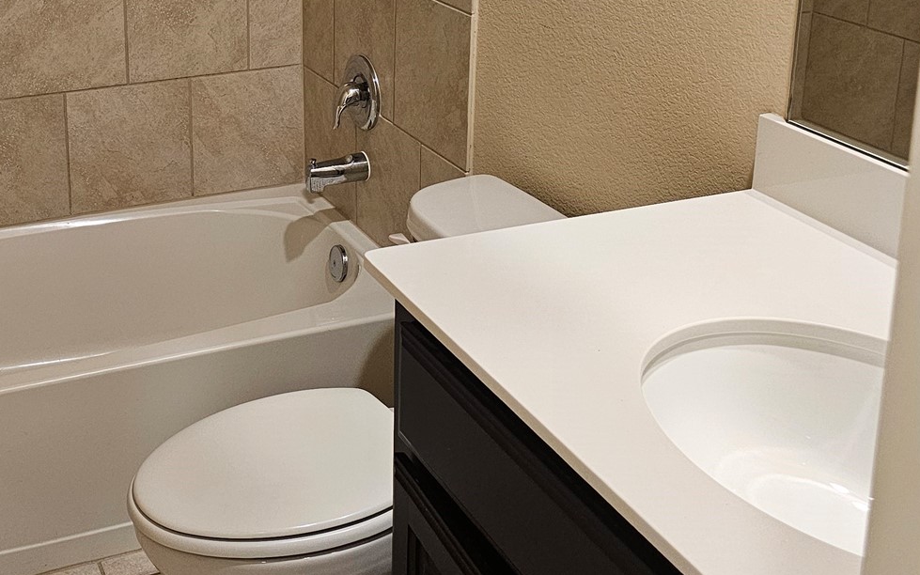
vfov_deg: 24.4
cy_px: 23
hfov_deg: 38.4
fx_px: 1279
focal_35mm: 51
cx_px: 211
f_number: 1.7
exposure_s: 1/120
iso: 500
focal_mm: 6.3
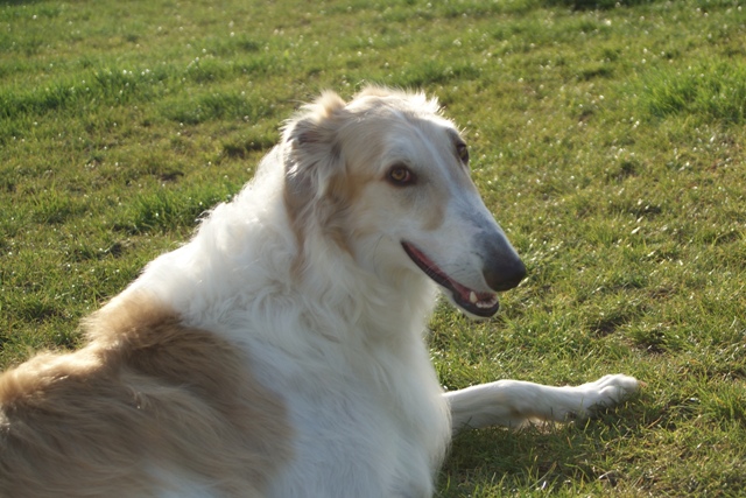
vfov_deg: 18.2
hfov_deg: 27.0
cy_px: 249
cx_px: 373
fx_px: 1554
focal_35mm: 75
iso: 100
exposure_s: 1/250
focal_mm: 50
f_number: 6.3
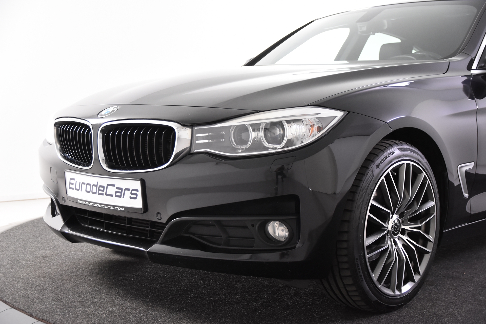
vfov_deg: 26.5
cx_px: 243
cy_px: 162
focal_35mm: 51
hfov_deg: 38.9
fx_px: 688
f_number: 4
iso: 1600
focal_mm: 34
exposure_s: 1/60
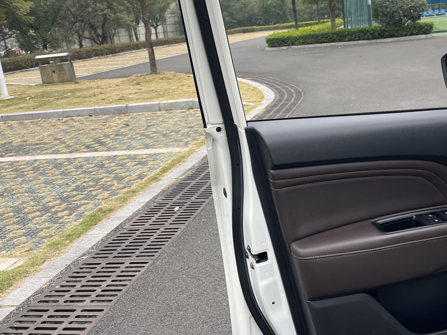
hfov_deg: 47.8
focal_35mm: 38
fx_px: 491
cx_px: 313
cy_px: 142
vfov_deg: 37.6
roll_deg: +5.3
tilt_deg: -14.4
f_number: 1.6
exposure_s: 1/267
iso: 40
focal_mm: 5.1
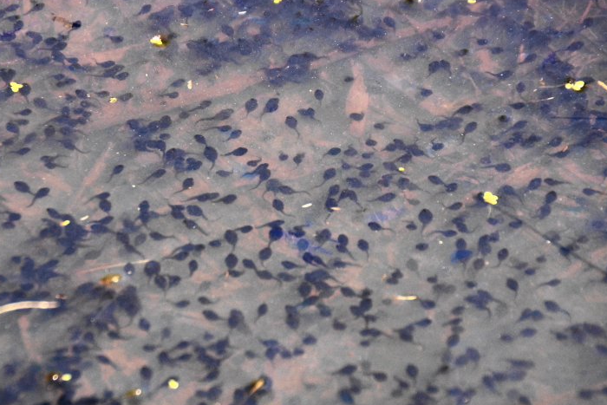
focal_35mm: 535
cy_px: 174
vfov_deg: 2.6
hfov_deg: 3.9
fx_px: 9022
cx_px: 274
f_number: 6.3
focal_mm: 250
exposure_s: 1/400
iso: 640
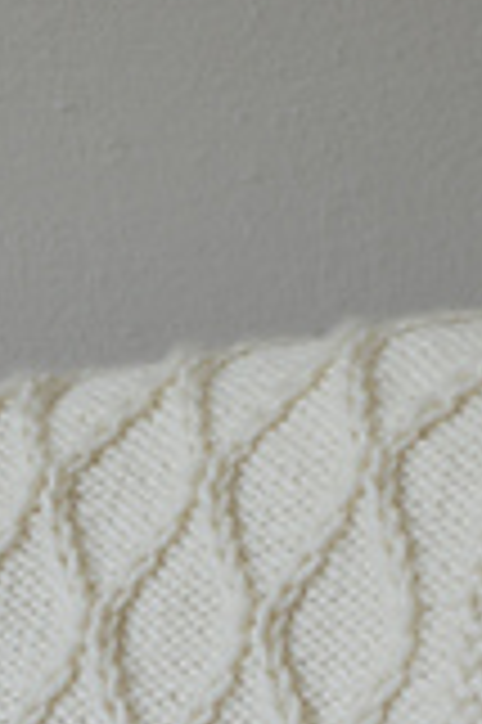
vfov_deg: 18.2
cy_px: 863
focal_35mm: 107
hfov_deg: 12.7
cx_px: 360
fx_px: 2153
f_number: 5.6
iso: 320
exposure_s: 1/60
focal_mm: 18
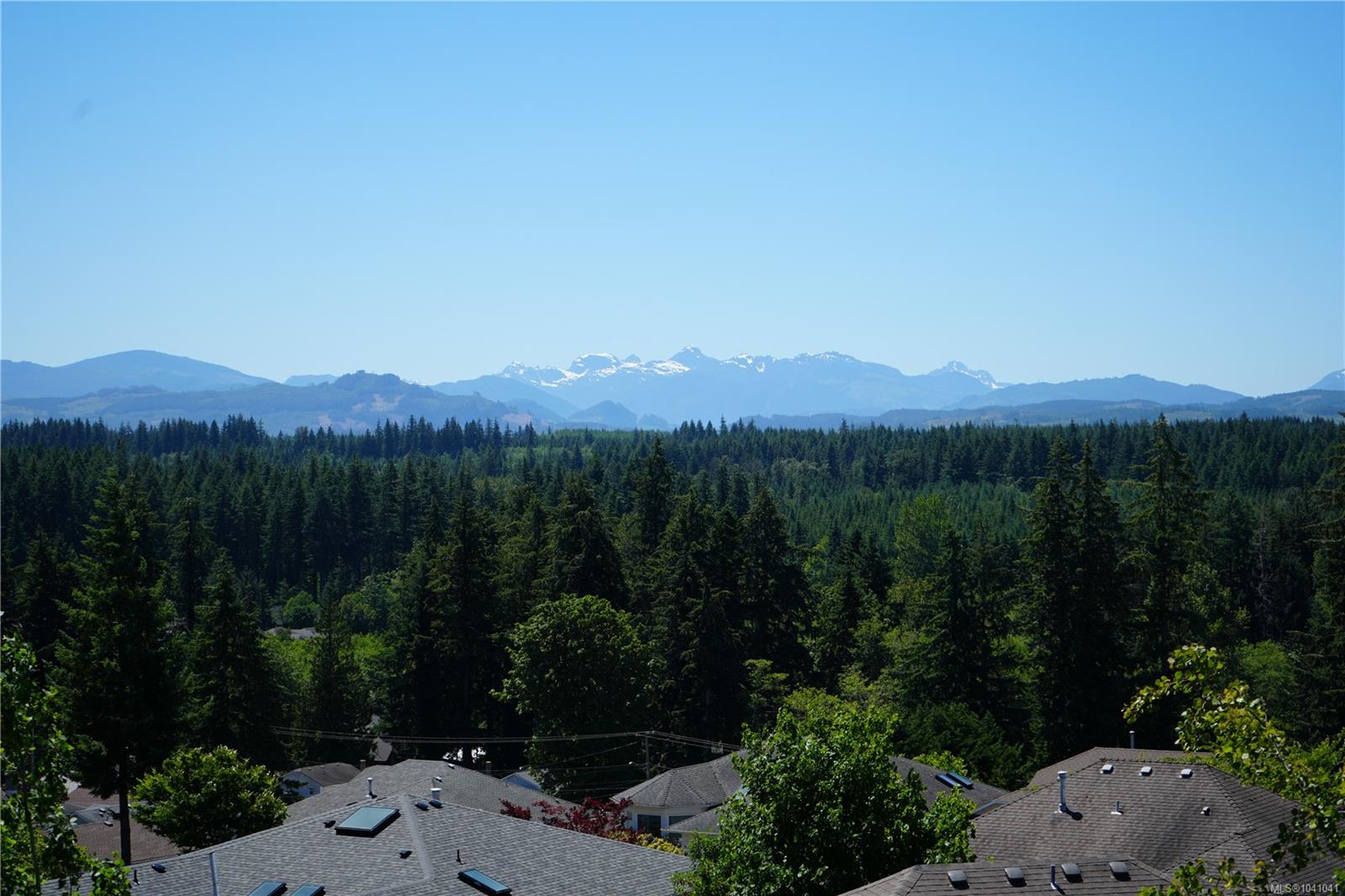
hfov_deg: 28.8
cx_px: 672
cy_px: 448
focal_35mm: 70
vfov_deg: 19.4
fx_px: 2615
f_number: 5.6
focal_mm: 70
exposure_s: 1/640
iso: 100
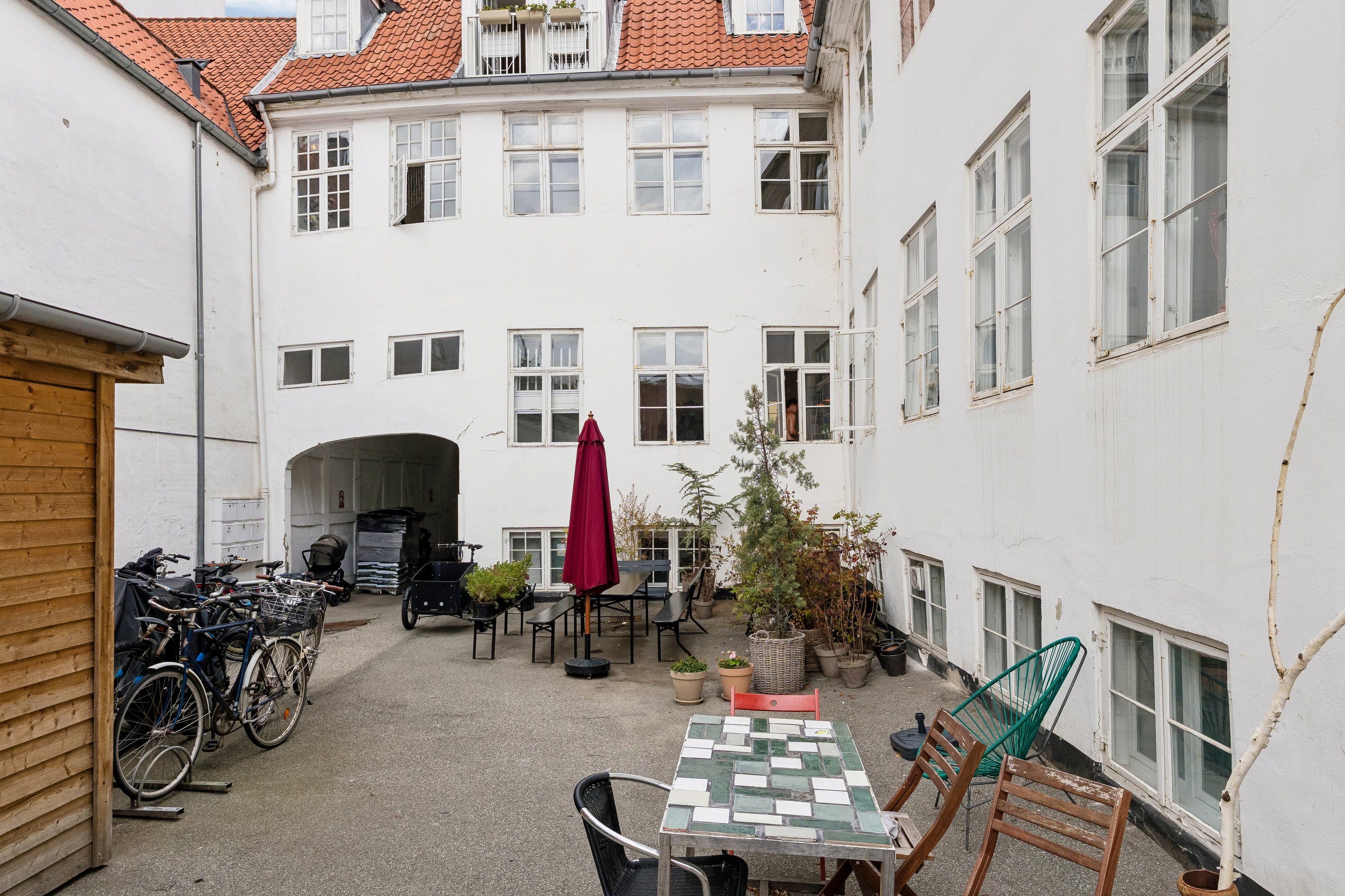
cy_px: 448
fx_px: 768
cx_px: 672
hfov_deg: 82.4
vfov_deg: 60.6
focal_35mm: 21
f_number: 7.1
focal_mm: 13.7
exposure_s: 1/400
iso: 400
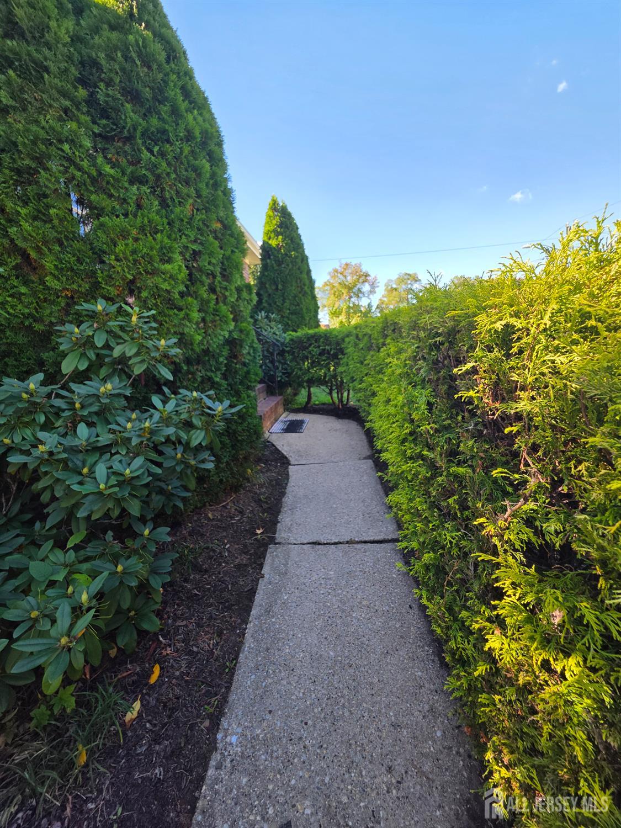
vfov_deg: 106.2
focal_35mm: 13
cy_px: 414
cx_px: 310
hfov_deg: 89.9
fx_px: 311
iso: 40
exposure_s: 1/331
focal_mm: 2.2
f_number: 1.9
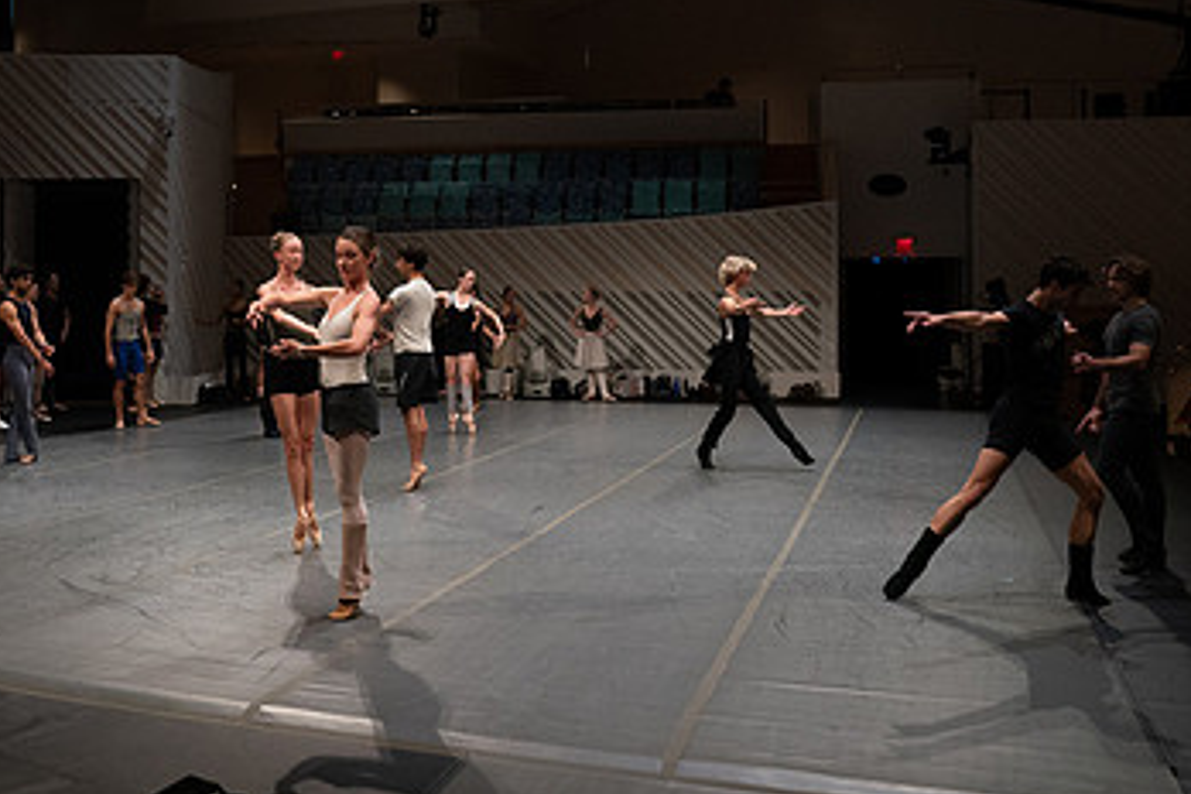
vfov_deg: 33.2
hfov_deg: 47.1
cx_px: 335
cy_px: 296
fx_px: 1323
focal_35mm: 40
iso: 3200
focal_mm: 24
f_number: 4
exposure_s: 1/400
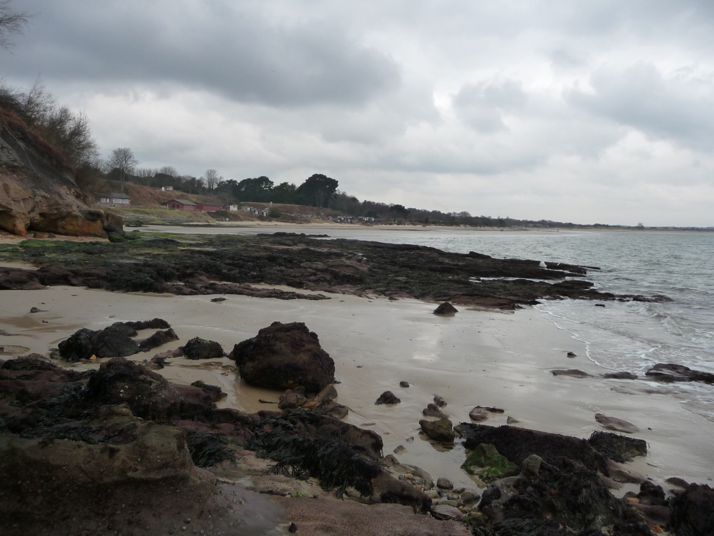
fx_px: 578
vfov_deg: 49.7
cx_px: 357
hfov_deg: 63.4
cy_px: 268
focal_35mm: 28
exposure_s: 1/200
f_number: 3.3
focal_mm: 4.7
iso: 160
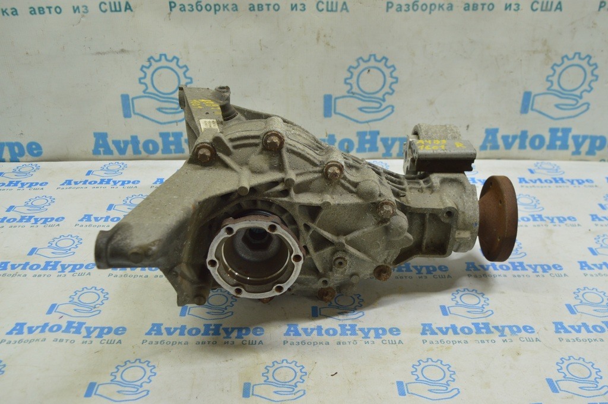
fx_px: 607
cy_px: 202
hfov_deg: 53.2
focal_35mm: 36
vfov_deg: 36.8
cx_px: 304
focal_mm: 24
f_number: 5.6
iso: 400
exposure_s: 1/20
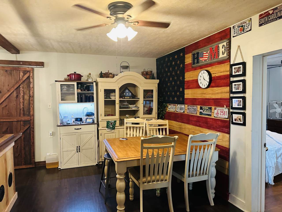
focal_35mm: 24
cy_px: 106
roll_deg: +0.6
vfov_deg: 56.8
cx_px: 141
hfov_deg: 71.6
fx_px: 196
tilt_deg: -4.1
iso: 640
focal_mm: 6.86
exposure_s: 1/40
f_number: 1.78
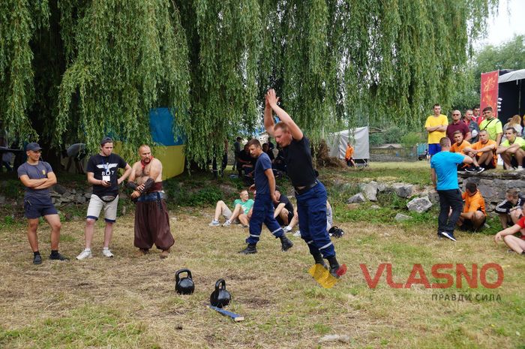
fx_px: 568
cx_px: 262
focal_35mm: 39
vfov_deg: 34.1
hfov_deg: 49.6
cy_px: 174
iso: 100
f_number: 5.6
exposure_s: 1/100
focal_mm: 26
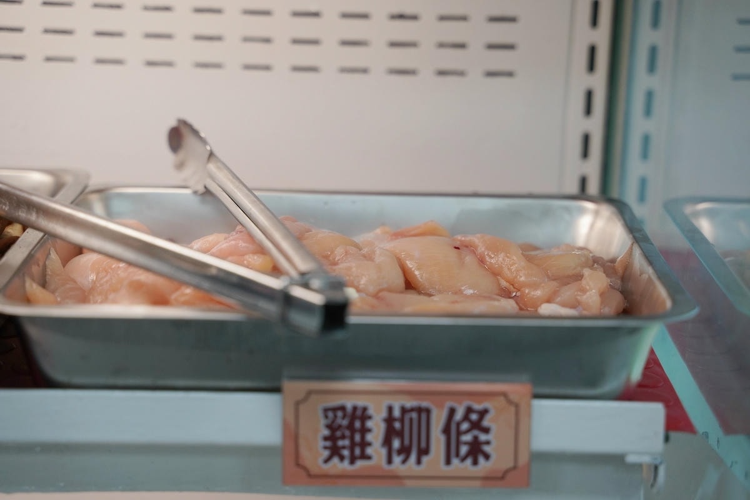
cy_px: 250
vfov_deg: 18.2
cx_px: 375
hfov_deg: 27.0
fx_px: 1562
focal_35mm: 75
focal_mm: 75
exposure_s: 1/160
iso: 800
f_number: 4
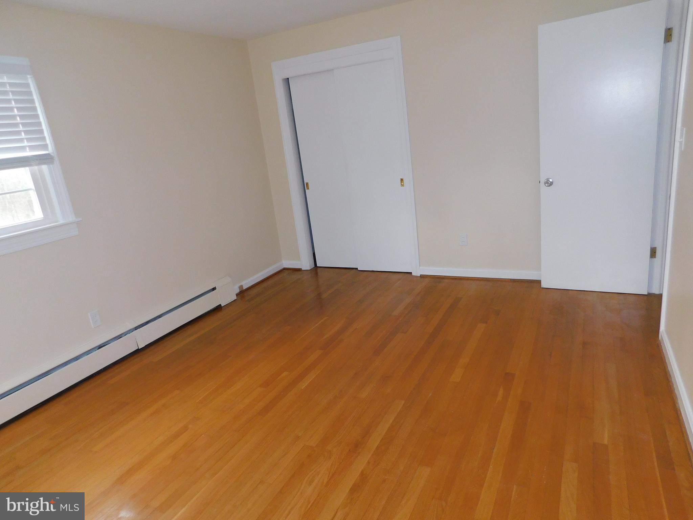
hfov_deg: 73.9
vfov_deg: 58.9
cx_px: 346
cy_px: 260
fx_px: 460
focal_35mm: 23
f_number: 3
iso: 200
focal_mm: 4
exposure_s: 1/30
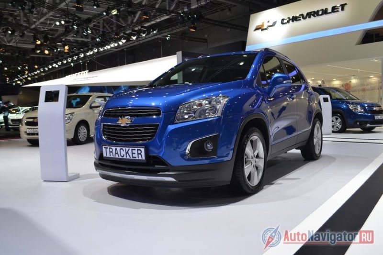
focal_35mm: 33
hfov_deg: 57.2
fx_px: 351
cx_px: 192
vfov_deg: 40.0
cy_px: 128
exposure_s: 1/125
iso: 400
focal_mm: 22
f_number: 5.6
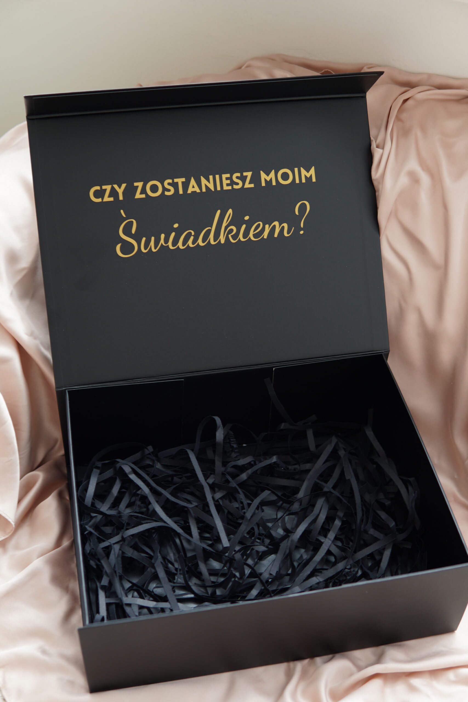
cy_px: 351
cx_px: 234
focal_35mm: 45
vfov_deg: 43.6
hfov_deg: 29.9
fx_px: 877
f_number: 2.8
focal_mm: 30
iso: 100
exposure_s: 1/5
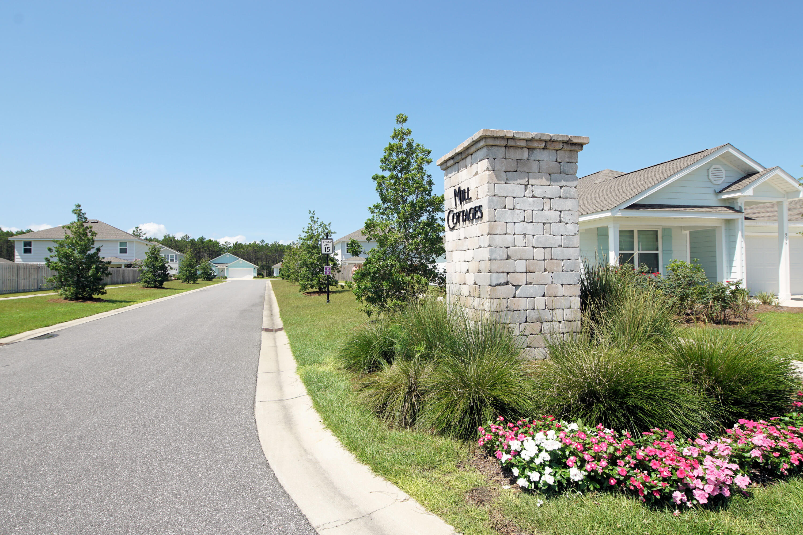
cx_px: 402
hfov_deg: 90.0
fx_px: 402
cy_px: 268
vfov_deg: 67.4
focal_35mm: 18
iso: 100
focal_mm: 12
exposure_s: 1/200
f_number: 8
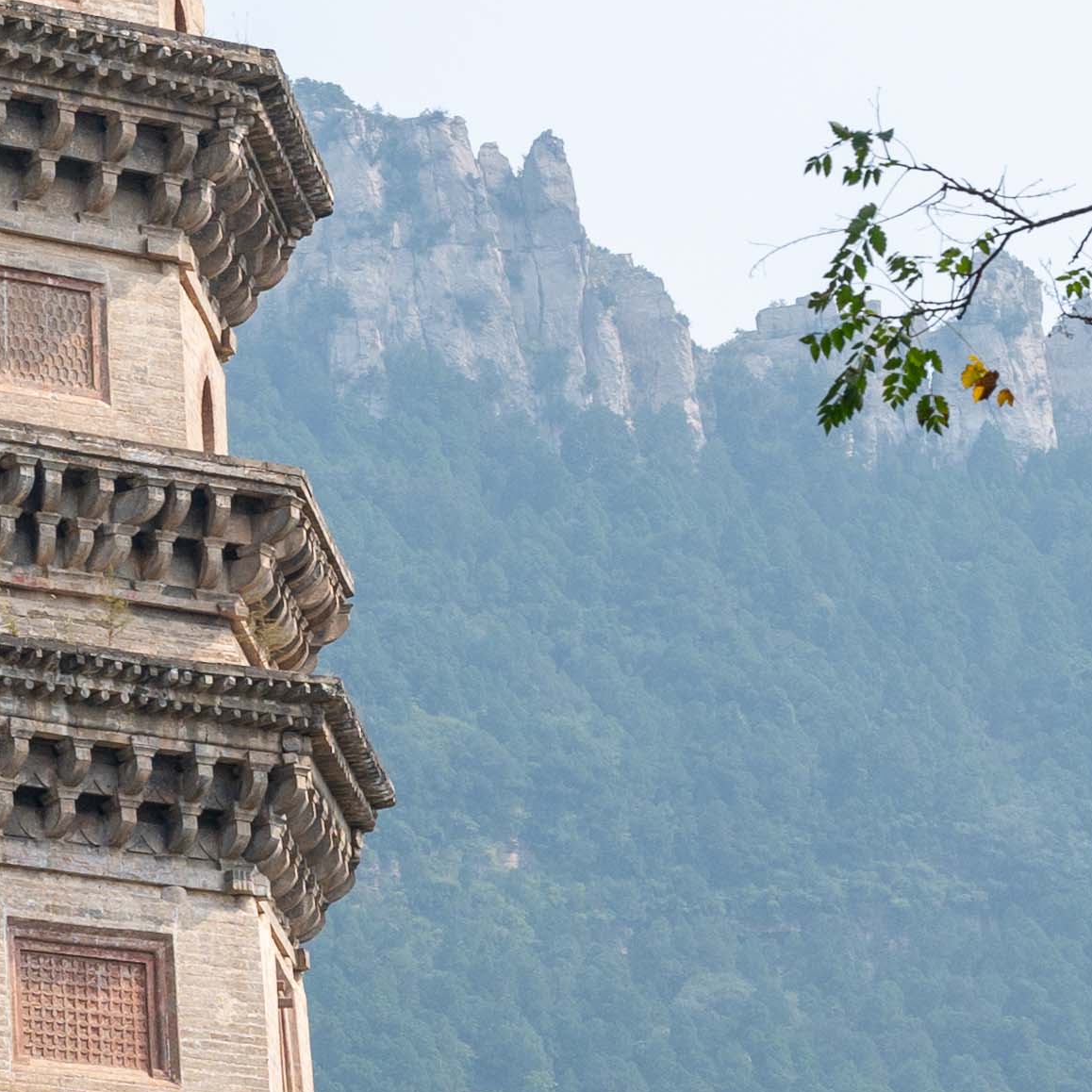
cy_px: -245
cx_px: -308
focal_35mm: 213
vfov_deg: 8.1
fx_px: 7602
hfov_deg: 8.1
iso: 250
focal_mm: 48
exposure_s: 1/1250
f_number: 7.1
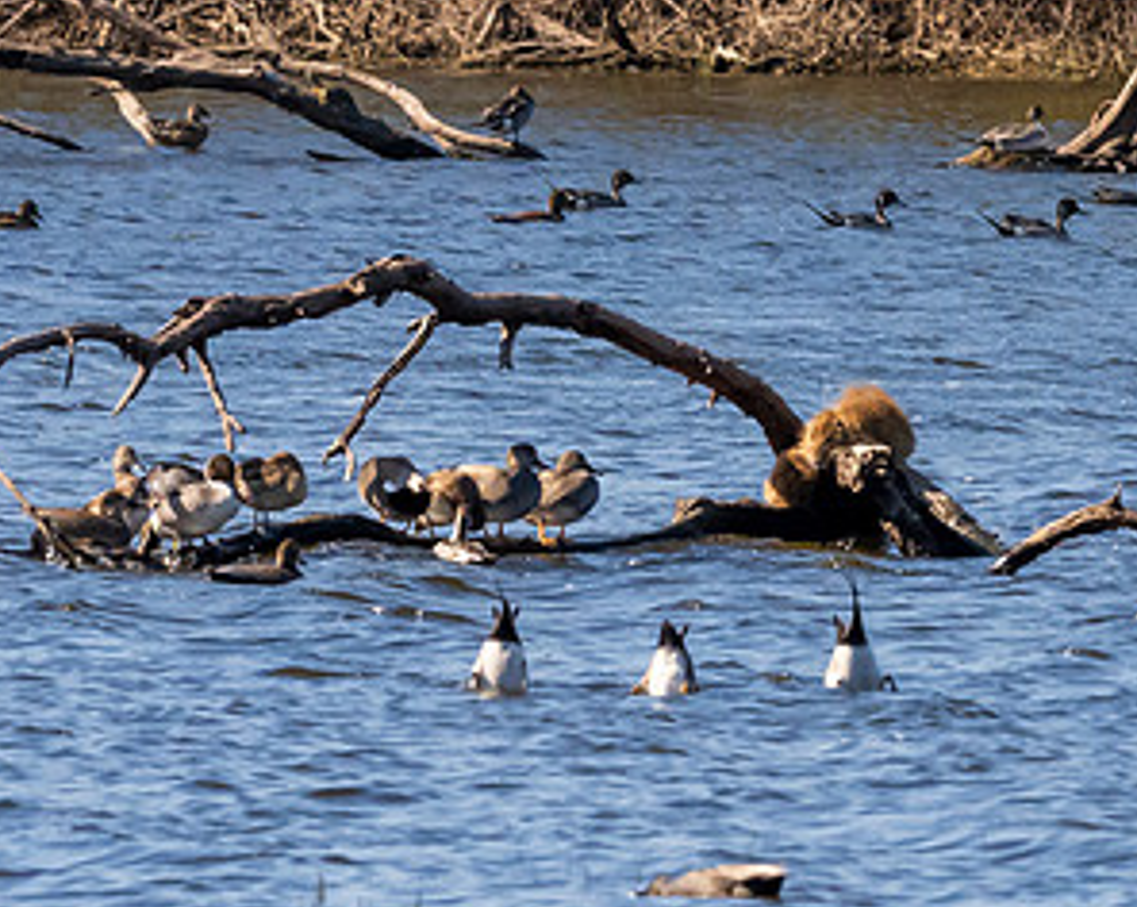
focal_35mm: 1331
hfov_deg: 1.5
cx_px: 561
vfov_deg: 1.2
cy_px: 441
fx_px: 44730
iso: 1800
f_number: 10
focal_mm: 310
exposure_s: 1/2500
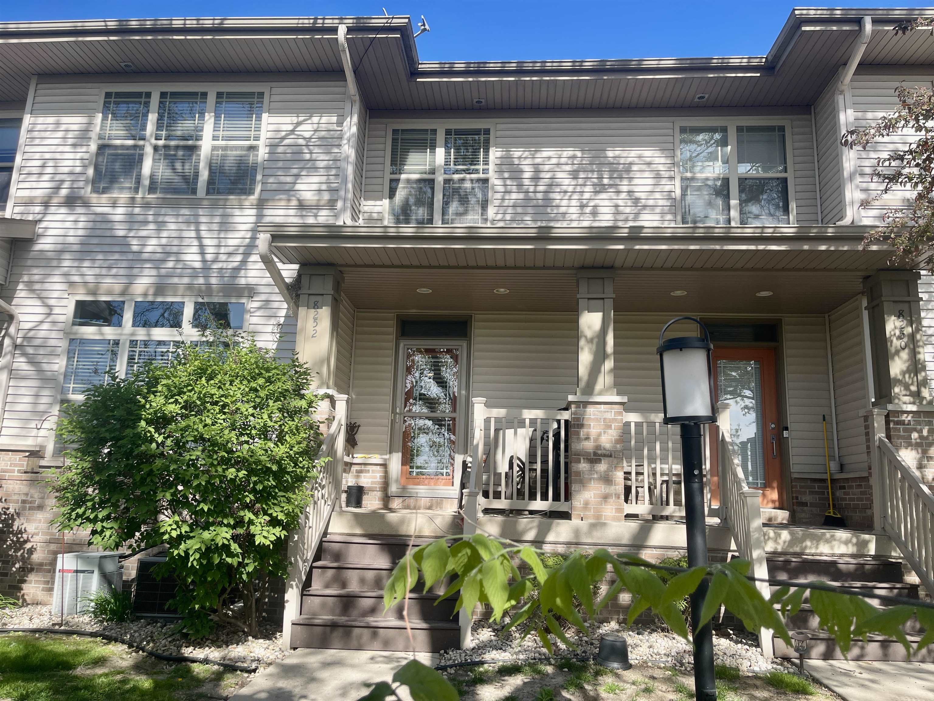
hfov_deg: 69.4
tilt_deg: +10.3
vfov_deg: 54.9
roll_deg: -1.3
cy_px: 350
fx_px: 675
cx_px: 467
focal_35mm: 25
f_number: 1.6
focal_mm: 5.1
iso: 32
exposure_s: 1/1420
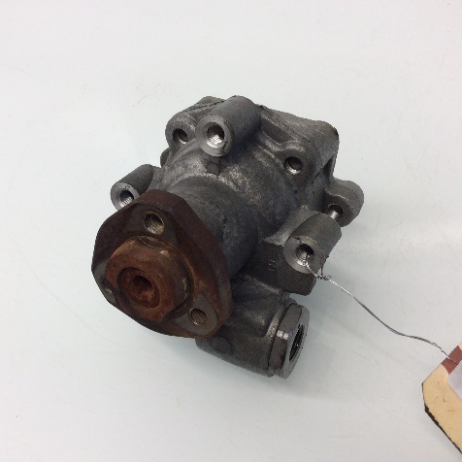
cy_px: 231
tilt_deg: -52.4
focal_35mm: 38
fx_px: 574
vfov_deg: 43.9
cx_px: 211
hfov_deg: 43.8
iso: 40
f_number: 2.4
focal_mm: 3.3
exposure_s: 1/60
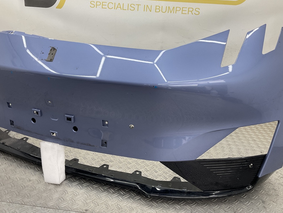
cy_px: 105
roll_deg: -5.5
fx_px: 245
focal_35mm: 30
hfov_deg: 60.0
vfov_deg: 46.8
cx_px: 140
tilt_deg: -19.9
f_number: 1.8
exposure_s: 1/120
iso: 32
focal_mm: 3
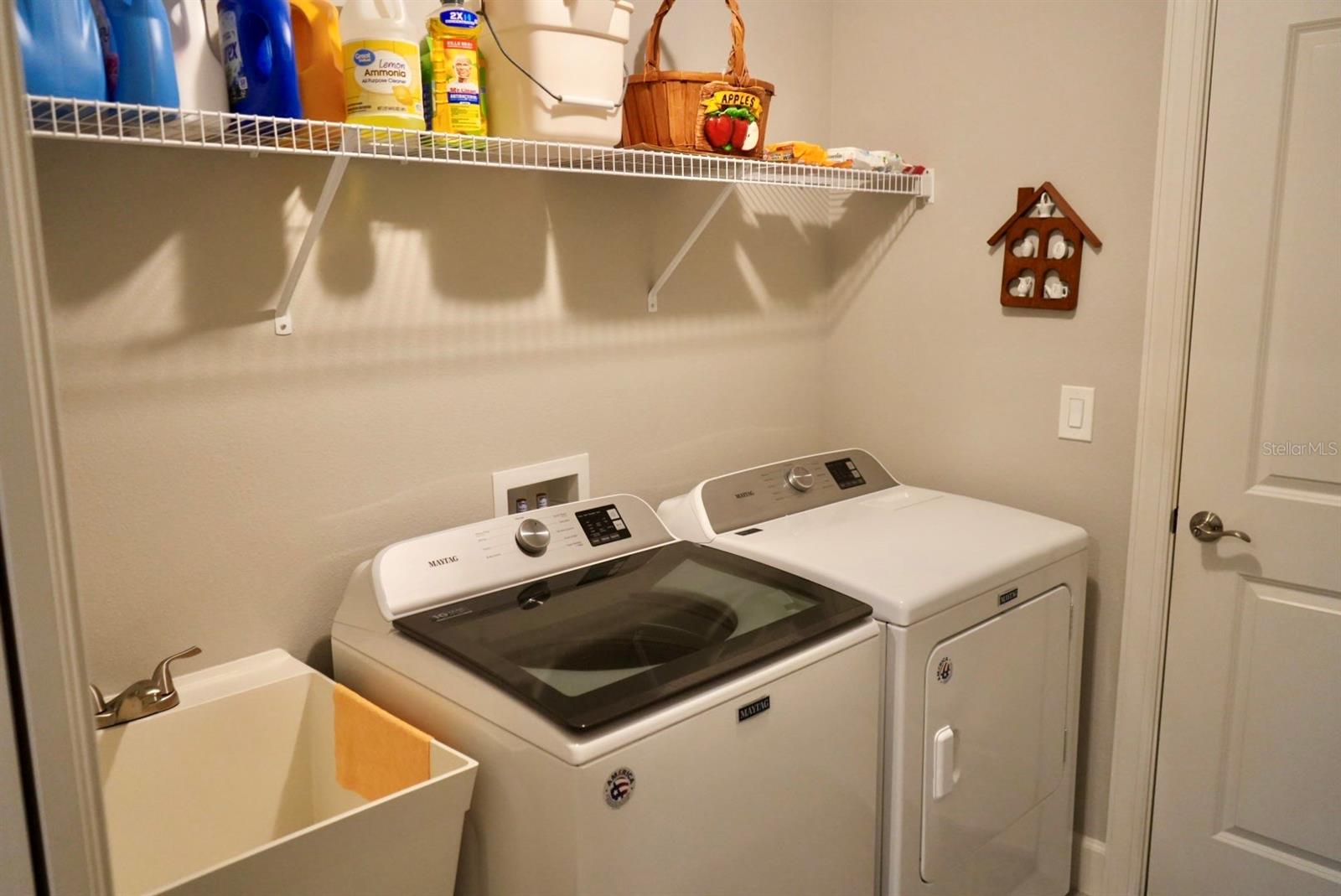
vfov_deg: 46.5
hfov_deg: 65.4
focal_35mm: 28
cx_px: 670
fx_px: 1044
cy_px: 448
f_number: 3.5
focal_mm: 28
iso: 4000
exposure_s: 1/160
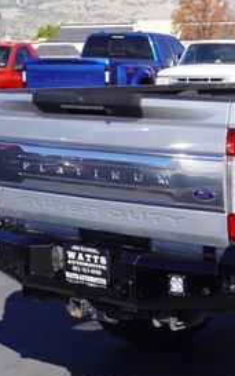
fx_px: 1138
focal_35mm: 111
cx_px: 346
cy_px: 185
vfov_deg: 18.7
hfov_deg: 11.3
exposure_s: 1/125
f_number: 10
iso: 100
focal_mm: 31
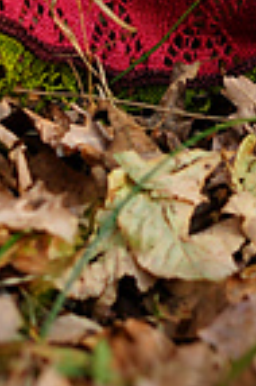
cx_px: 357
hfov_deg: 5.5
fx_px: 2630
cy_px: -324
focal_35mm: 246
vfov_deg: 8.1
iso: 200
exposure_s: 1/250
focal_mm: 55
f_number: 2.8
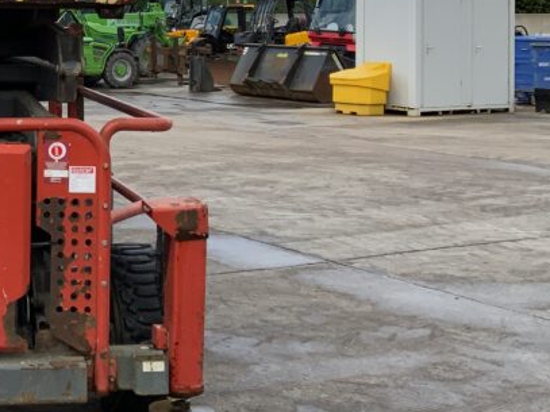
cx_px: -35
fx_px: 1160
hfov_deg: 25.0
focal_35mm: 73
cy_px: 24
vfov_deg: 19.7
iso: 16
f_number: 1.8
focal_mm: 3
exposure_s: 1/2227
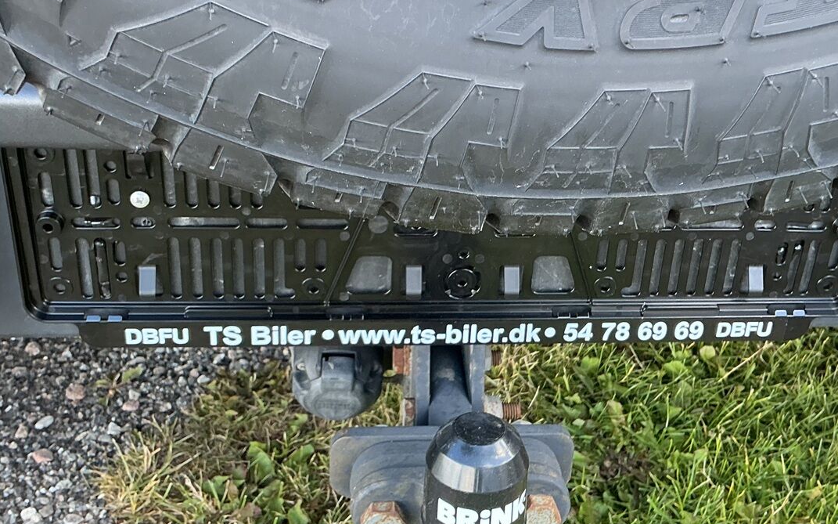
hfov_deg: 41.0
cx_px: 479
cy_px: 213
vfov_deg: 26.3
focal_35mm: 49
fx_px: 1119
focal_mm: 3
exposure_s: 1/60
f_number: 1.8
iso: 40
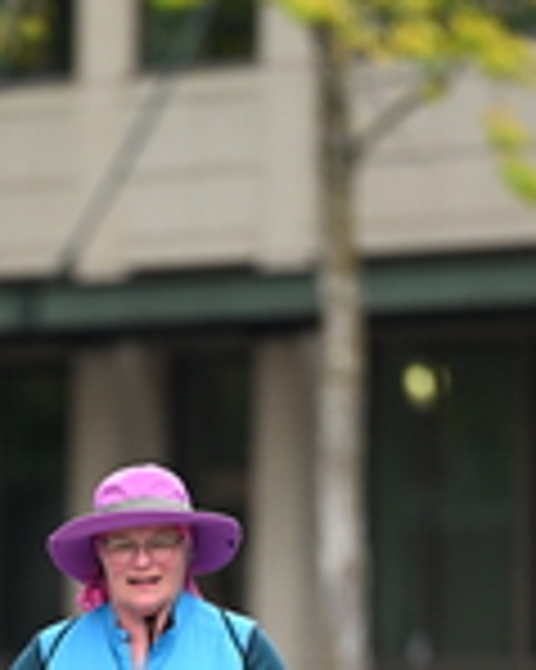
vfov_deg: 2.8
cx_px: 47
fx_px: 13776
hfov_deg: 2.2
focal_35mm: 694
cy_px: 787
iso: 640
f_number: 2.8
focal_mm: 200
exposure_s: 1/1600
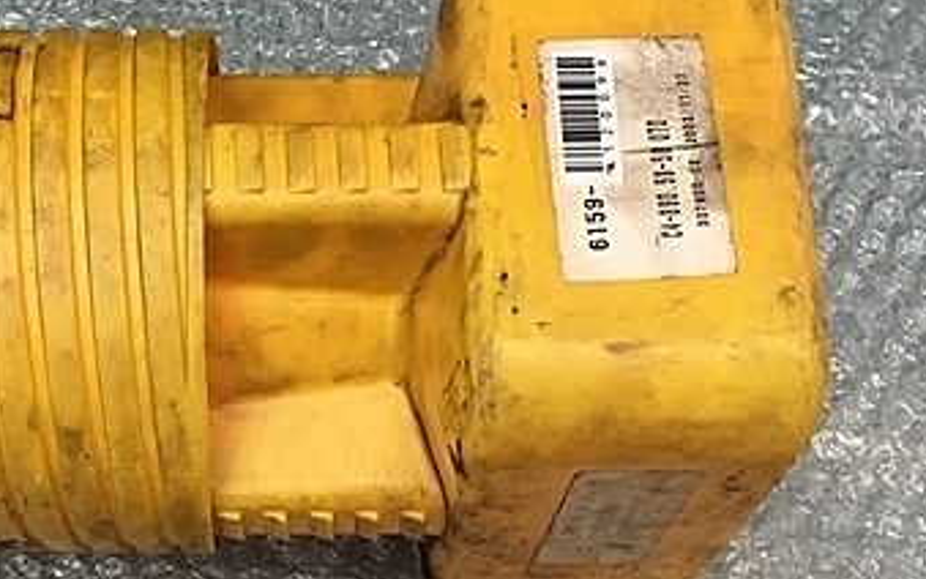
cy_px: 579
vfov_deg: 21.6
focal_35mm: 58
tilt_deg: -71.2
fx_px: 1464
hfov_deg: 34.7
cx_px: 290
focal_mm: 4.15
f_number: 2.2
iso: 64
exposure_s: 1/30
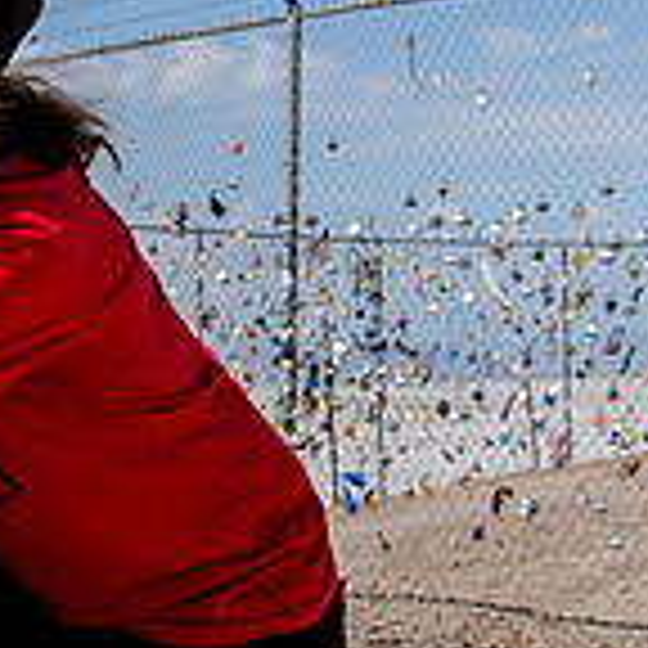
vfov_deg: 12.4
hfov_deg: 12.4
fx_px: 2965
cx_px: 32
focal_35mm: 140
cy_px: 155
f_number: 6.3
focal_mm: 24
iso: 160
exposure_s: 1/1250
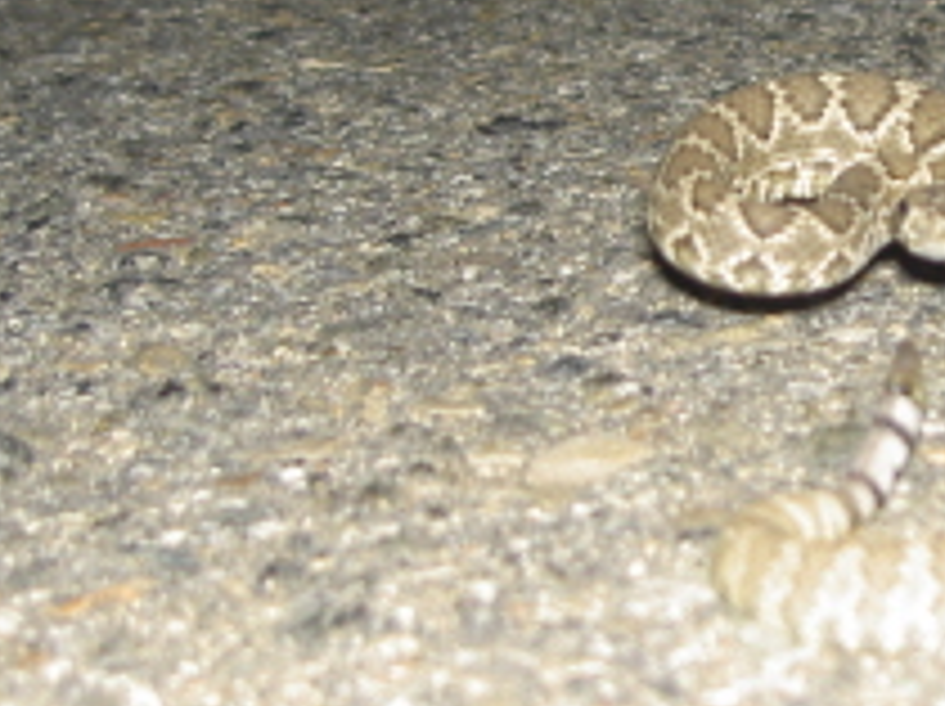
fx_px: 3245
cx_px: 891
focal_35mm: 119
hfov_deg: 16.3
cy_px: 355
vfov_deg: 12.4
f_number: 2.8
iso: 100
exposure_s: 1/60
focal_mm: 8
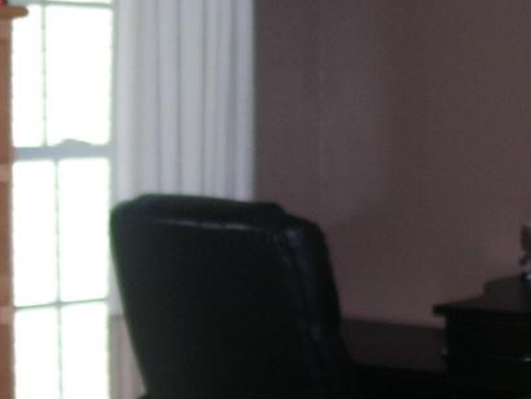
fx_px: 1841
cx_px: 482
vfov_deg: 12.3
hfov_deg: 16.2
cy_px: 257
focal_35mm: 120
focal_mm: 6
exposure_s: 1/60
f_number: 2.7
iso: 80
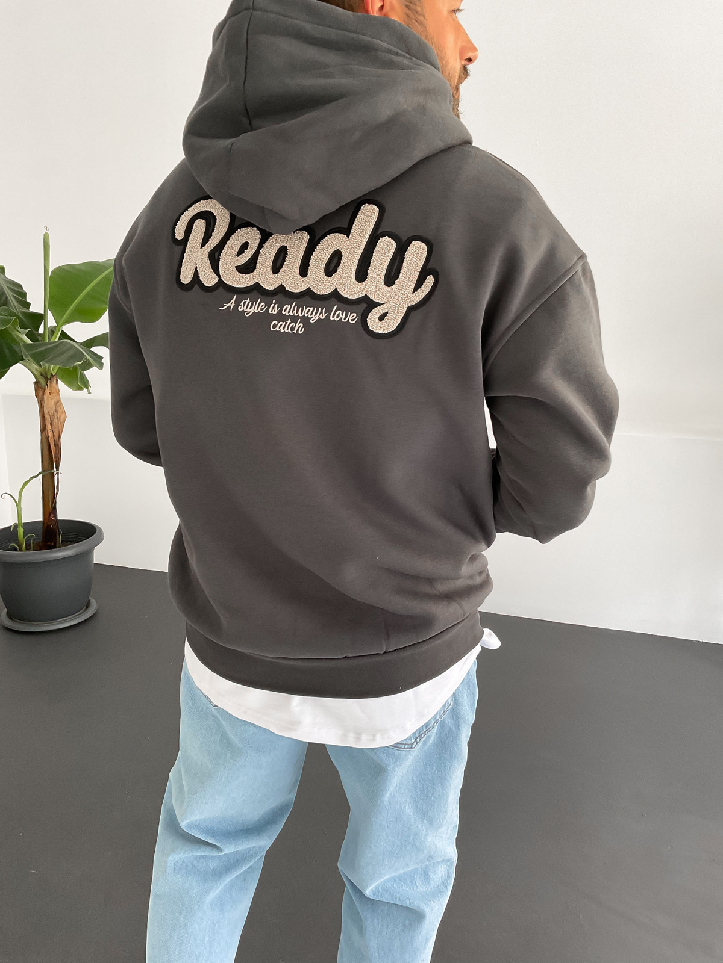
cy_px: 482
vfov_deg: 61.7
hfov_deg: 48.2
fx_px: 808
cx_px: 362
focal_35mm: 29
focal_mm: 3
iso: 64
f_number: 1.8
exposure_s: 1/120
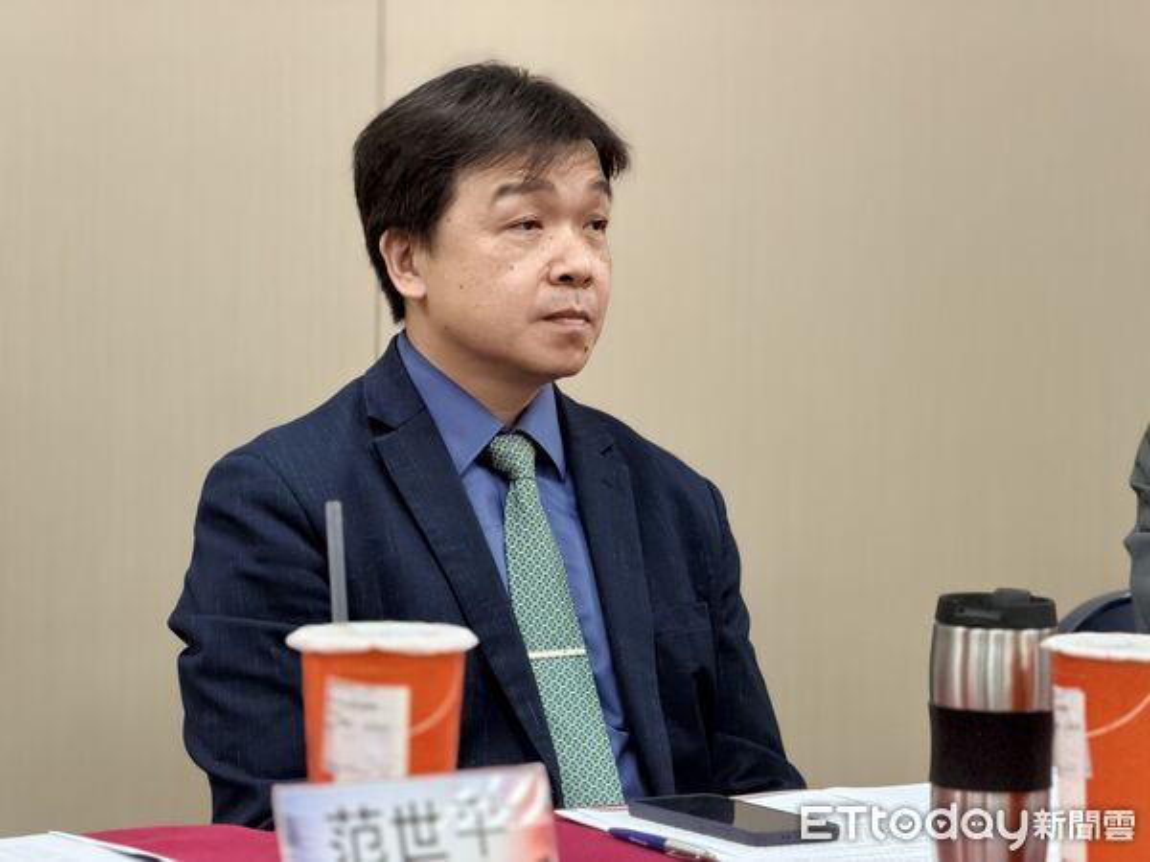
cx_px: 575
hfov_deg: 19.6
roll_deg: -1.0
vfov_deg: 14.8
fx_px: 3322
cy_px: 431
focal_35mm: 100
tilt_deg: -4.0
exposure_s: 1/120
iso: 320
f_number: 2.8
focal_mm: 16.89
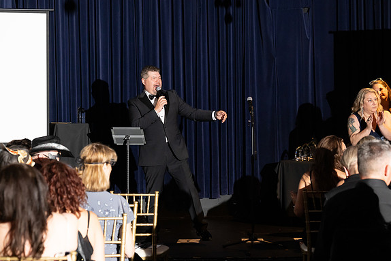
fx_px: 1010
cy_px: 130
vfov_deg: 14.7
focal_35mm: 93
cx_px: 197
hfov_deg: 21.9
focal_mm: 92
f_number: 5
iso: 2500
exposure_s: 1/200
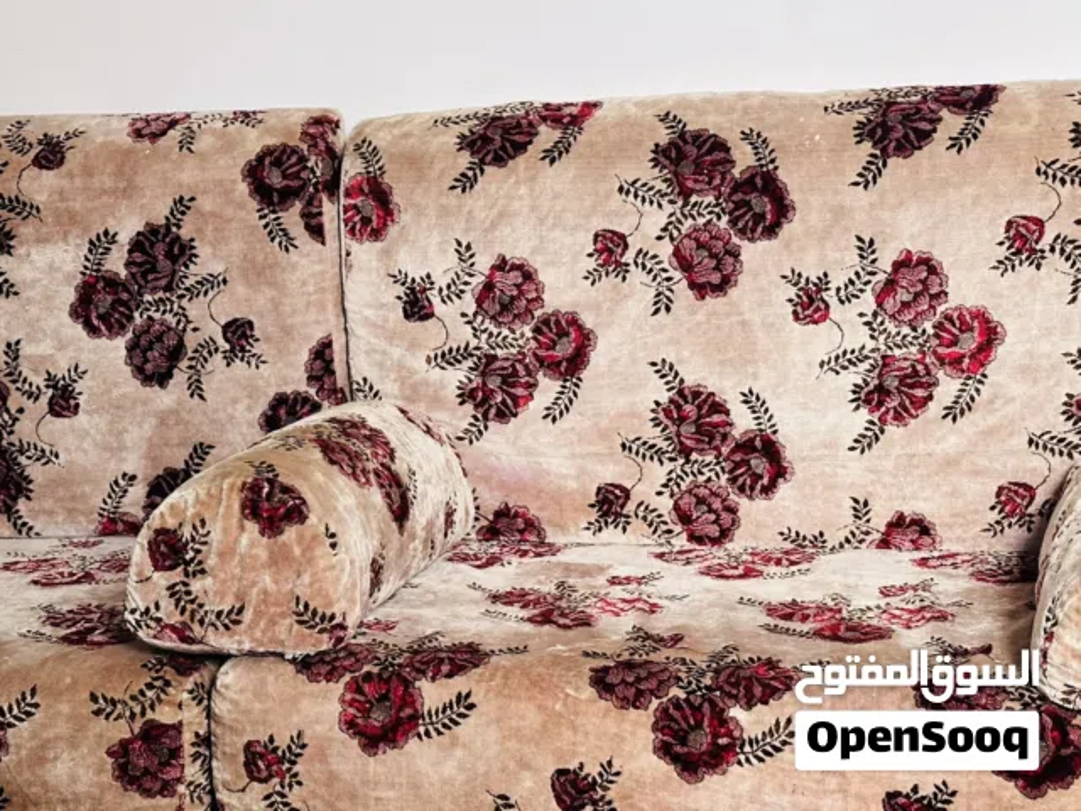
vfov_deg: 30.3
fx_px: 1499
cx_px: 540
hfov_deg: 39.7
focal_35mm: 48
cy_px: 406
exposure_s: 1/60
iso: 250
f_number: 1.78
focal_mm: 6.86
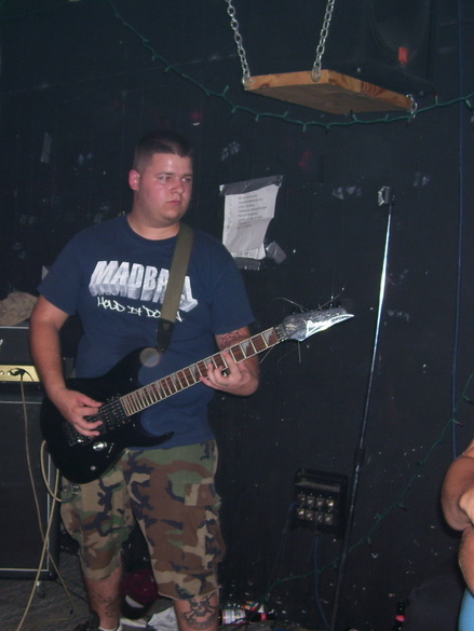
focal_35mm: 46
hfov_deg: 31.1
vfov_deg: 41.2
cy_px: 315
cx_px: 135
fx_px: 840
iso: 80
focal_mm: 5.6
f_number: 2.7
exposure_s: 1/60
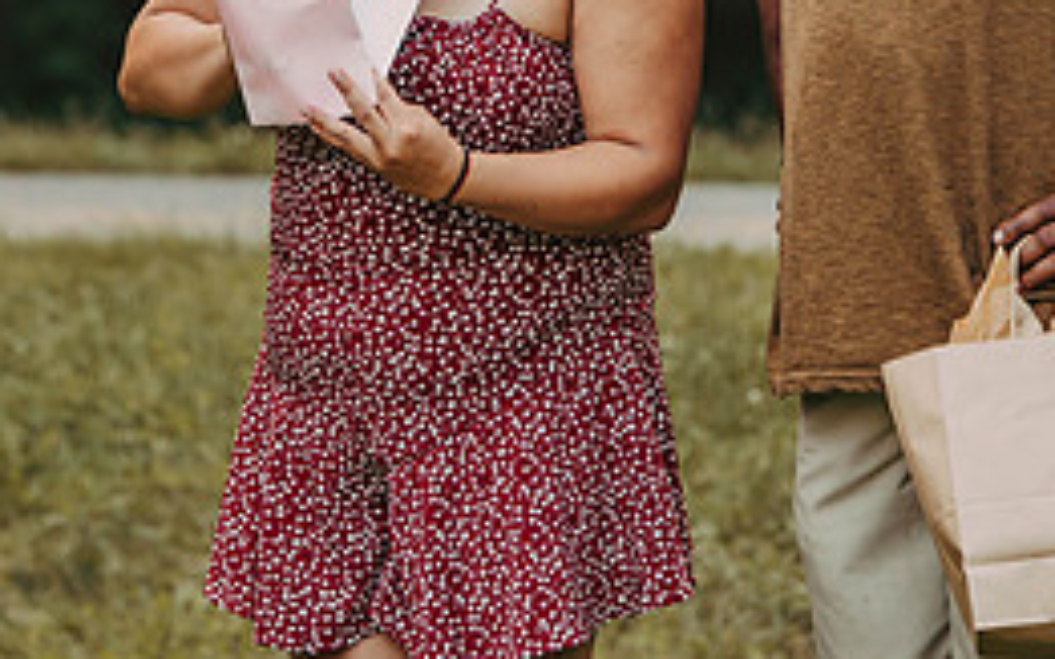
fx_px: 9774
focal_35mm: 340
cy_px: -87
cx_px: 327
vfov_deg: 3.9
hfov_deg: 6.2
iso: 250
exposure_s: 1/125
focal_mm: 150
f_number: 3.5
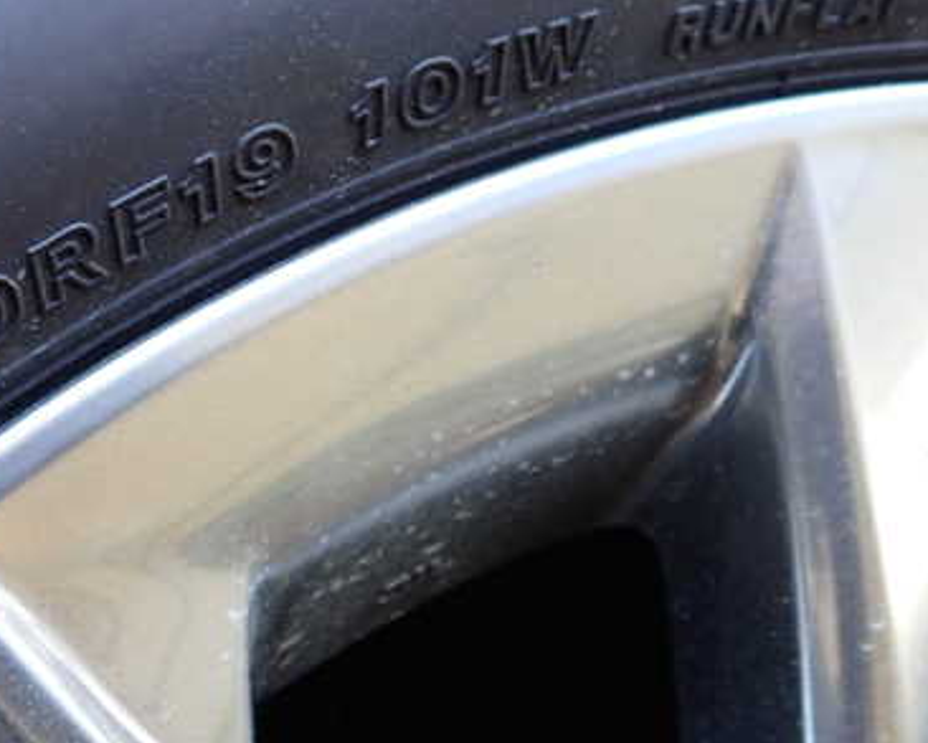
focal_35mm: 48
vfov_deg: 31.4
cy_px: 302
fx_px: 1319
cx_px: 198
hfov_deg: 37.5
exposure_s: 1/80
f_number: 2.3
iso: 200
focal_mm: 5.4
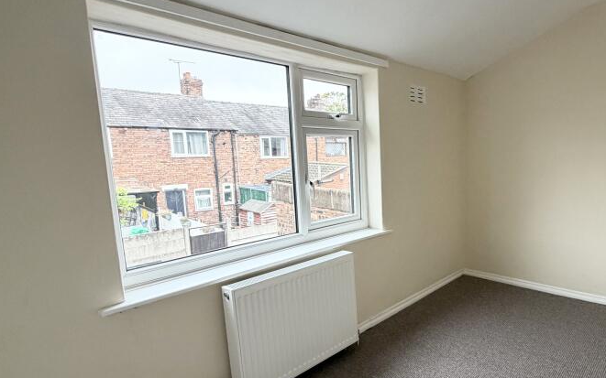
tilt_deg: -9.4
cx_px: 406
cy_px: 211
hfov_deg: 74.7
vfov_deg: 52.9
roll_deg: +0.6
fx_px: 380
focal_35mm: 23
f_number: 2.2
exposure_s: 1/121
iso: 160
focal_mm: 2.22
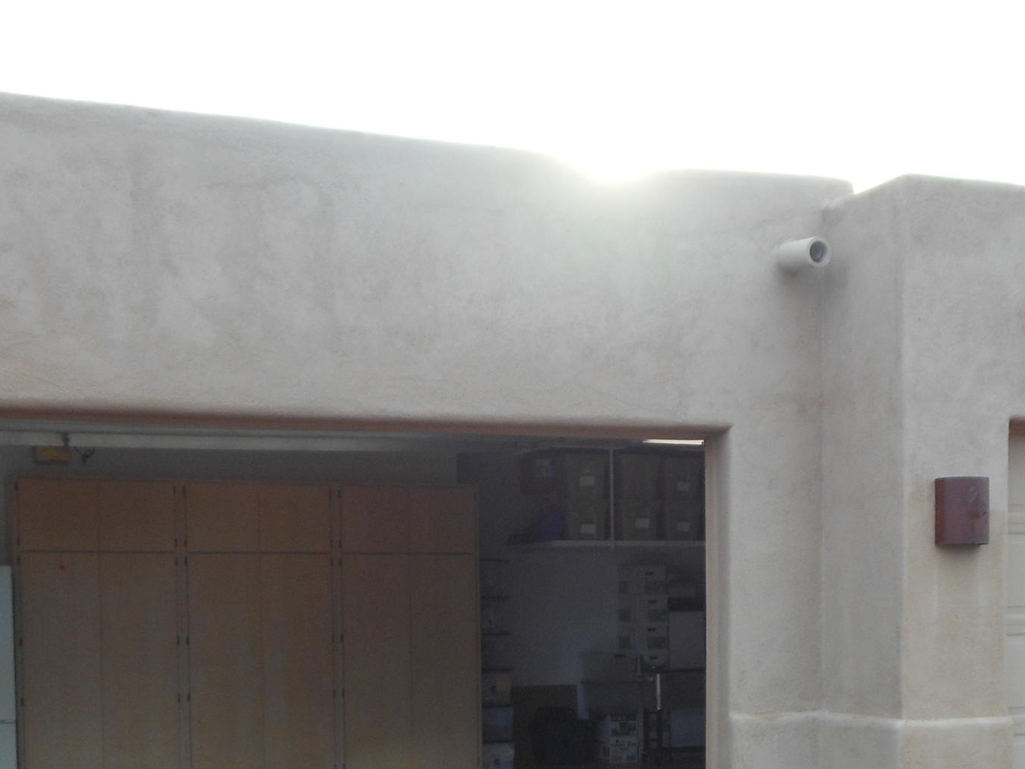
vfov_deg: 26.0
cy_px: 633
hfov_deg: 34.9
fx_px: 1629
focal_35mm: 55
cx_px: 571
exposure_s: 1/160
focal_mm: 4.5
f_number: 3.2
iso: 80
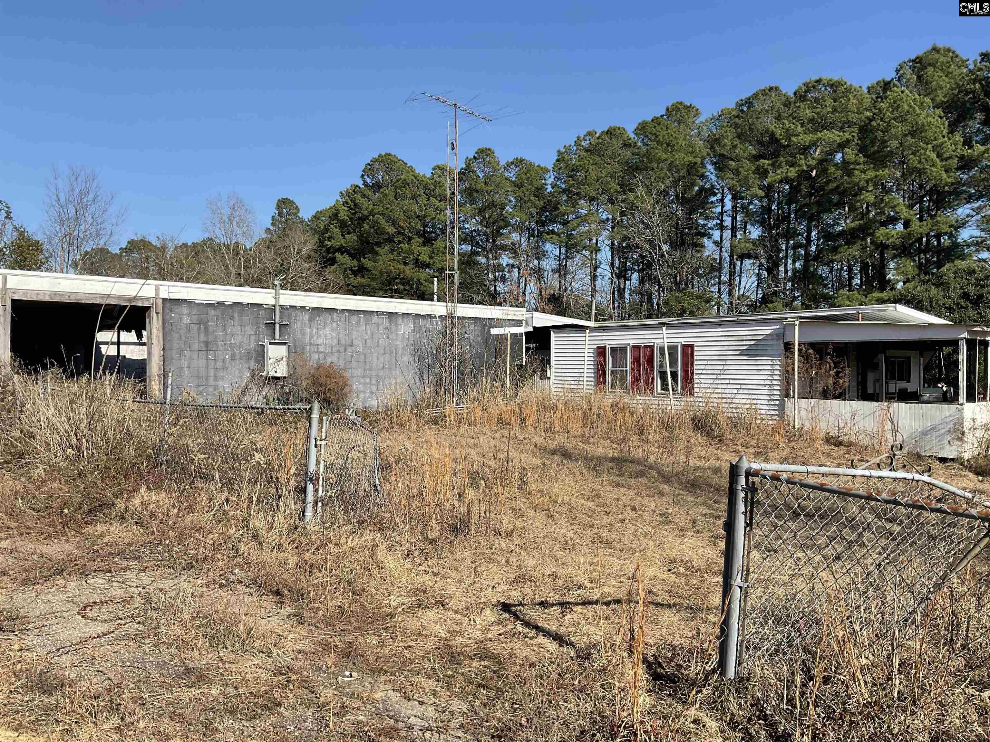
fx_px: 829
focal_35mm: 29
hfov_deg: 61.7
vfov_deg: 48.2
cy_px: 371
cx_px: 495
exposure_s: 1/1848
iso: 16
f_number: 1.8
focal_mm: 3
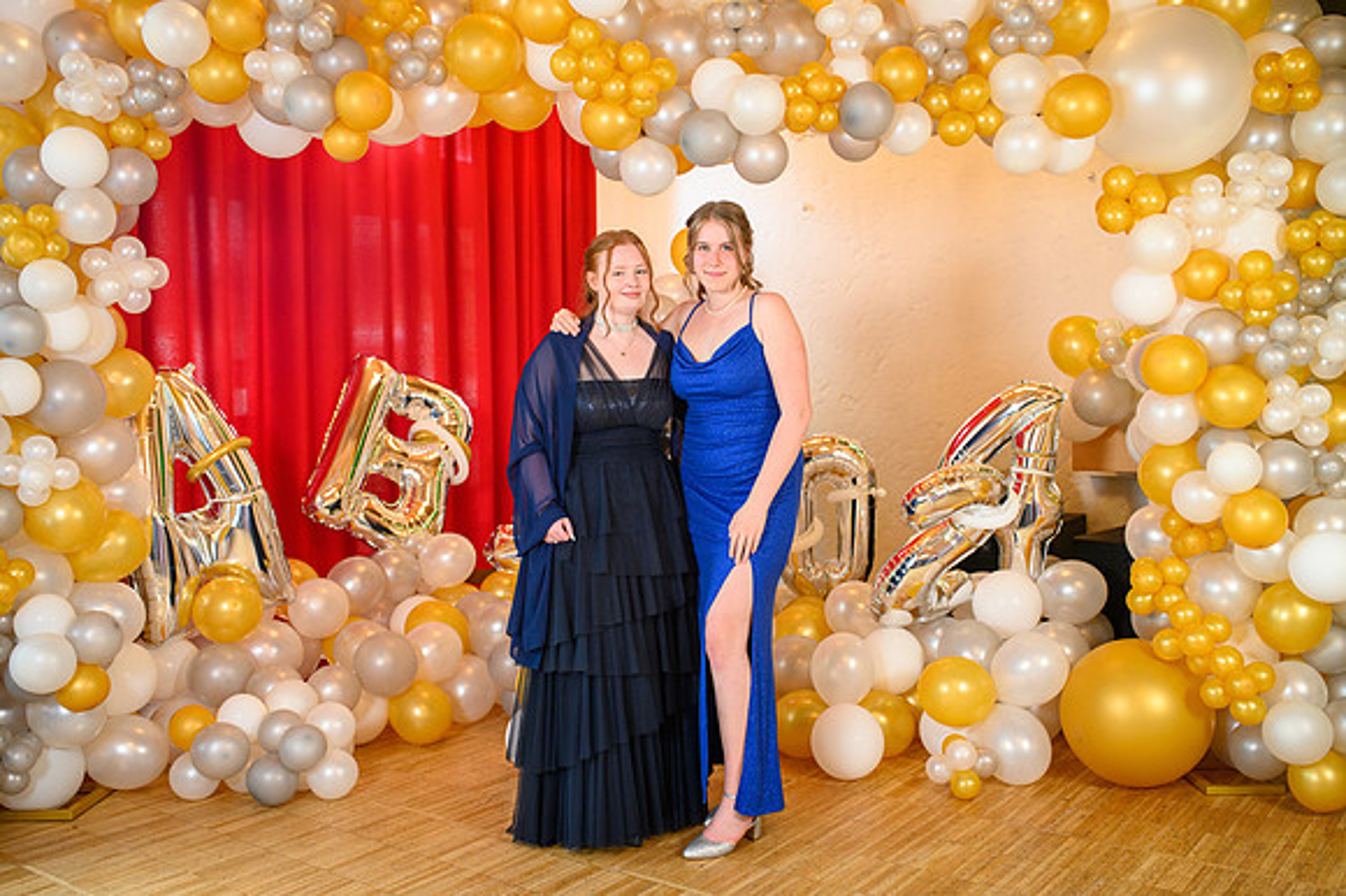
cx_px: 673
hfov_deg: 54.5
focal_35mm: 35
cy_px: 448
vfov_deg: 37.8
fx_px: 1308
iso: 1250
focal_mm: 35
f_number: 3.5
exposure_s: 1/100
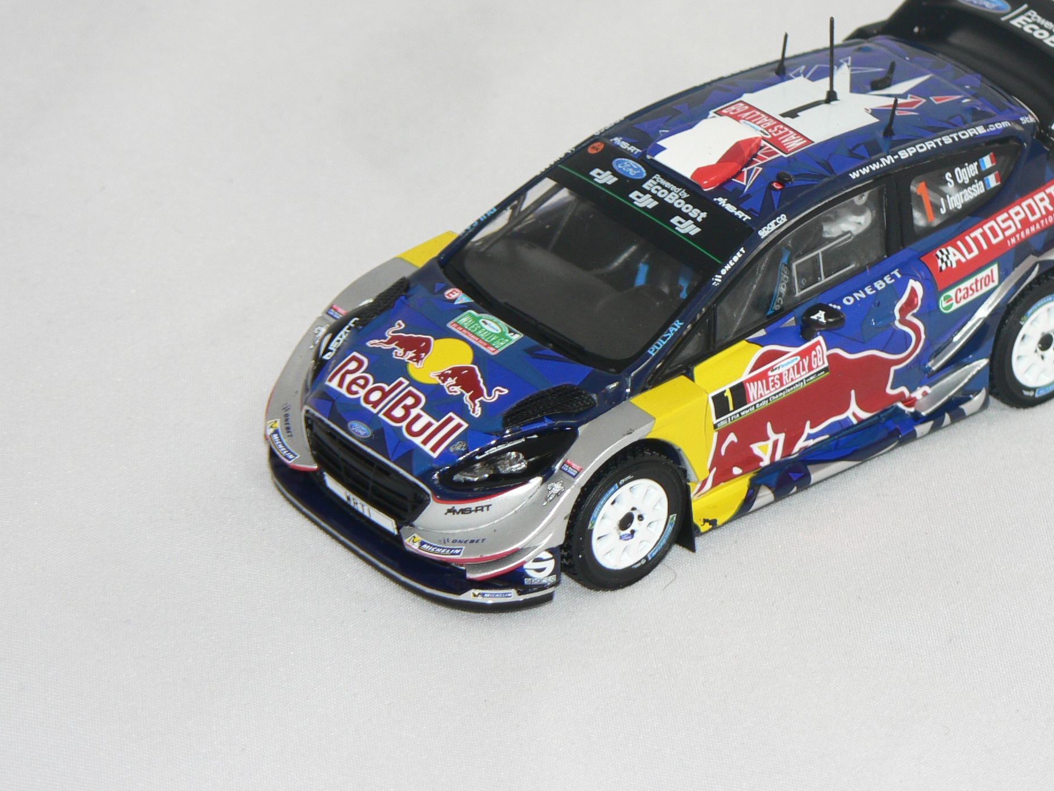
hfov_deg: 9.8
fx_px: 6121
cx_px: 675
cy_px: 324
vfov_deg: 7.4
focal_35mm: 201
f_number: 3.3
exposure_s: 1/60
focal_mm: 24.1
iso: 80
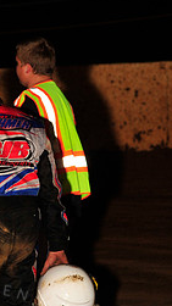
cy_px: 180
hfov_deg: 4.0
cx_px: -7
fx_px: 2451
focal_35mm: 302
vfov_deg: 7.1
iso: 1000
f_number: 6.3
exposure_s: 1/320
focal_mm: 125
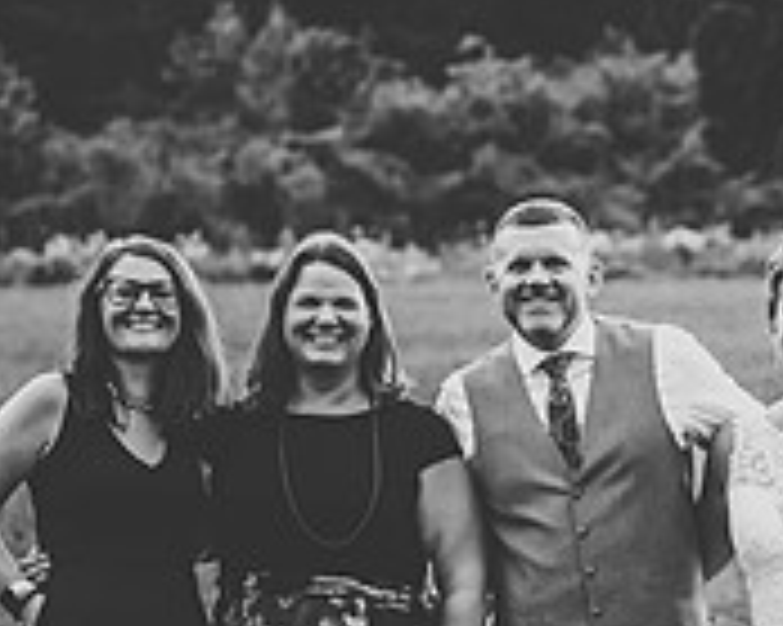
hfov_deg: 8.2
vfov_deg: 6.6
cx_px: 711
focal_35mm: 235
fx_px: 5443
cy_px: 552
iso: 640
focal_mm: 75
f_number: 2.8
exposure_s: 1/100
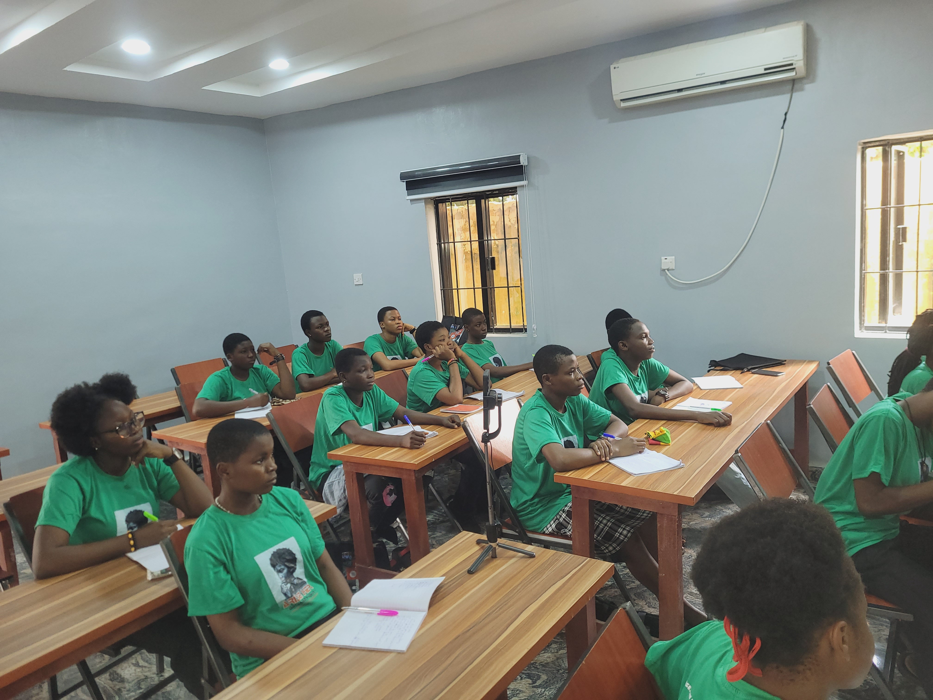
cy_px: 350
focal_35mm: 26
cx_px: 466
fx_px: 701
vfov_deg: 53.1
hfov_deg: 67.3
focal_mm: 5.4
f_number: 1.8
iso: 125
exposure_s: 1/24
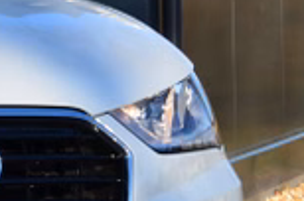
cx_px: -389
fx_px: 3413
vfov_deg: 3.4
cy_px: 83
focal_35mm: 405
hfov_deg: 5.0
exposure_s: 1/125
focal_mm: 52
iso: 140
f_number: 11
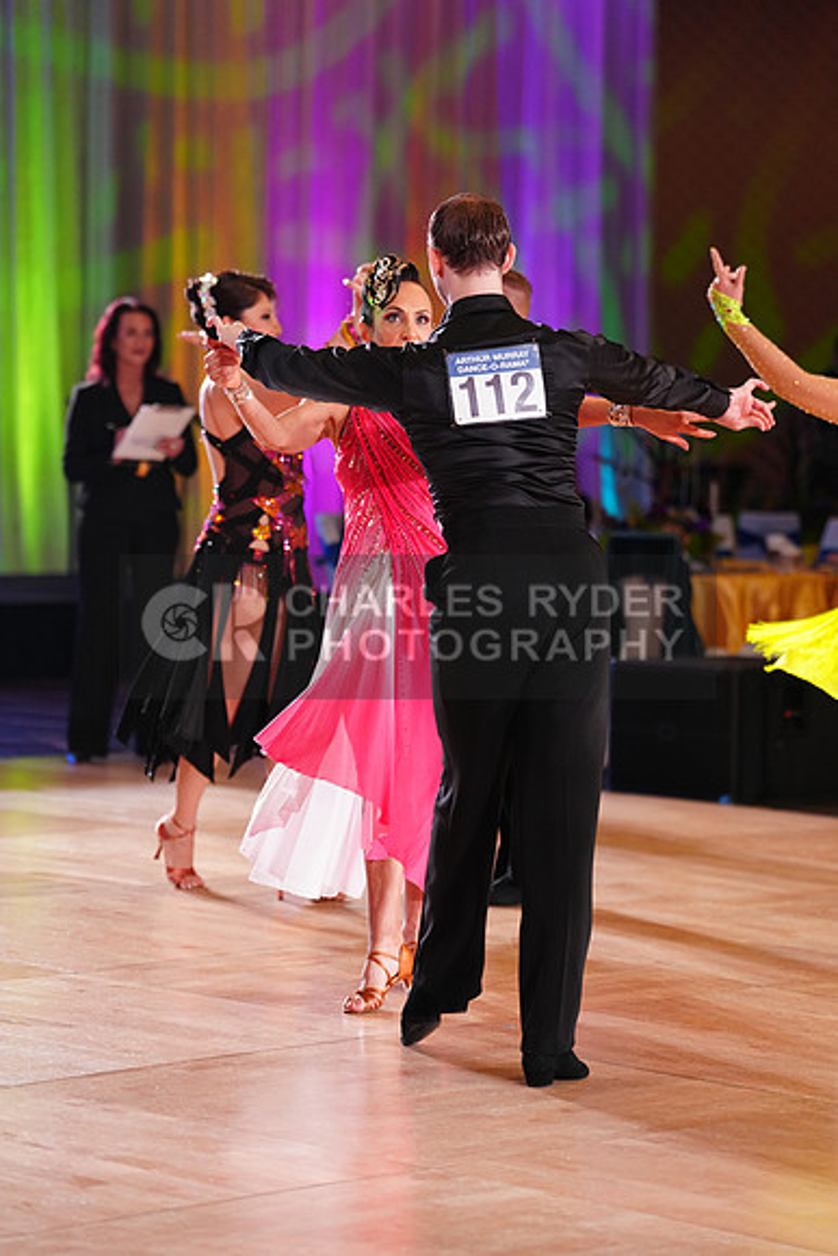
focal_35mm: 117
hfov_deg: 11.7
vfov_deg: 17.5
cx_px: 419
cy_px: 628
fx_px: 4082
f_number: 2.8
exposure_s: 1/500
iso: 2000
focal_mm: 117
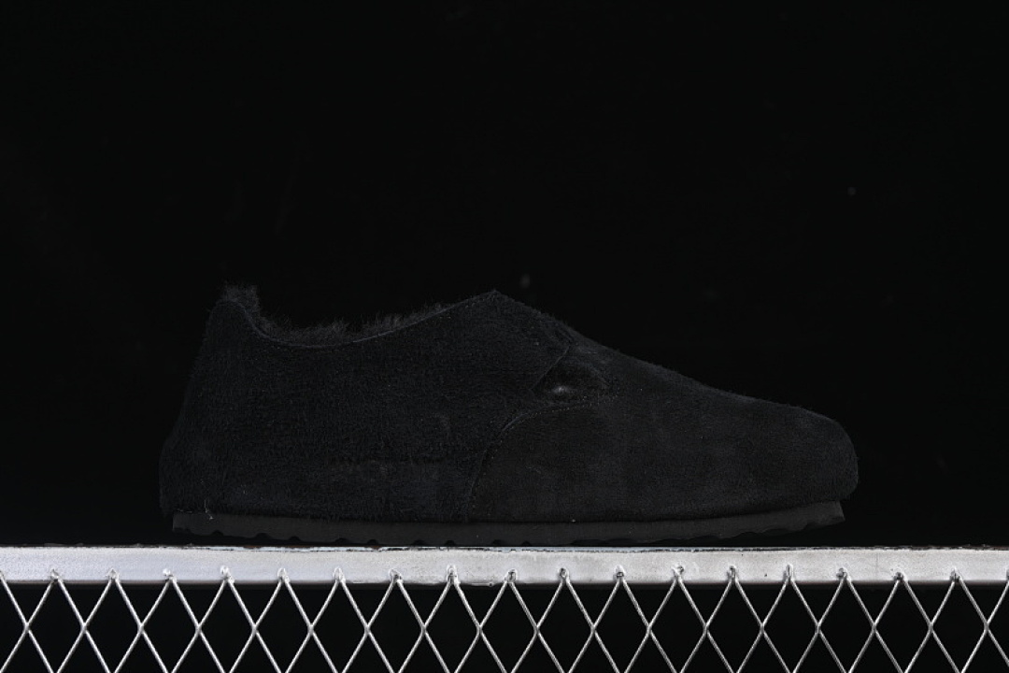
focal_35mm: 75
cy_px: 336
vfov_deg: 18.2
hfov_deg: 27.0
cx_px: 504
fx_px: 2102
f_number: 6.3
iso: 160
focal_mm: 50
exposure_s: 1/50
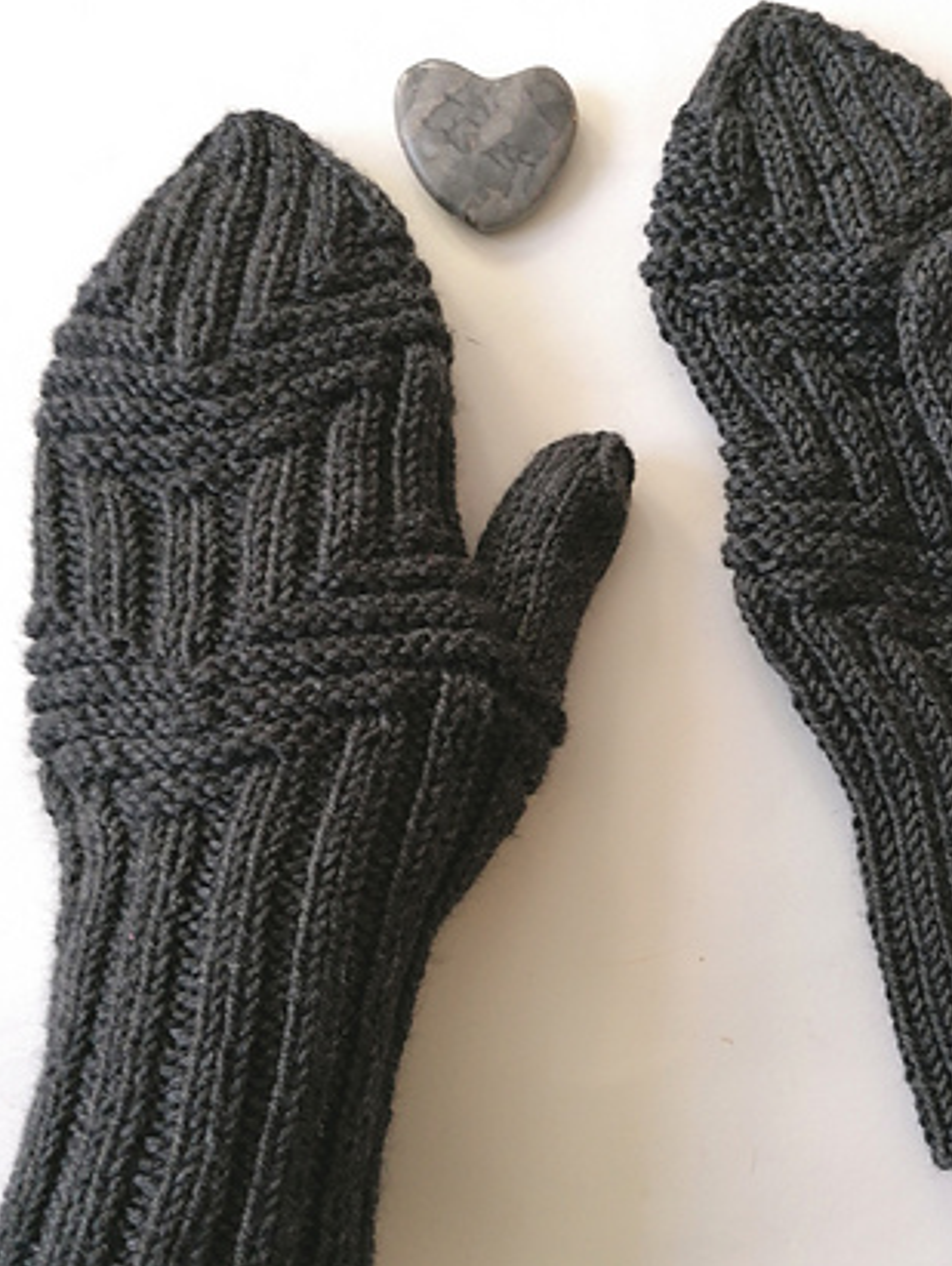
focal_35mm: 42
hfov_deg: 34.3
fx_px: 1538
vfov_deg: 44.7
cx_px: 585
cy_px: 668
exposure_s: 1/50
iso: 100
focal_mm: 4.75
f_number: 1.8
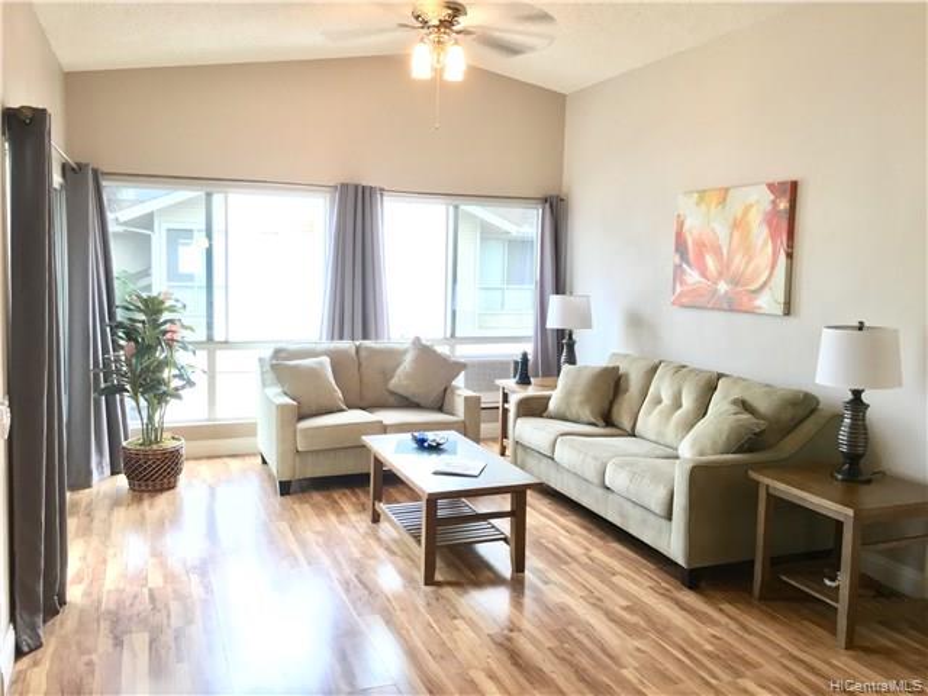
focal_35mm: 29
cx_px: 464
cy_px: 348
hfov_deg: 61.7
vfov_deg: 48.2
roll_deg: -1.9
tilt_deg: -6.1
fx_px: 777
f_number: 2.2
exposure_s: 1/30
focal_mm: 4.15
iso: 125
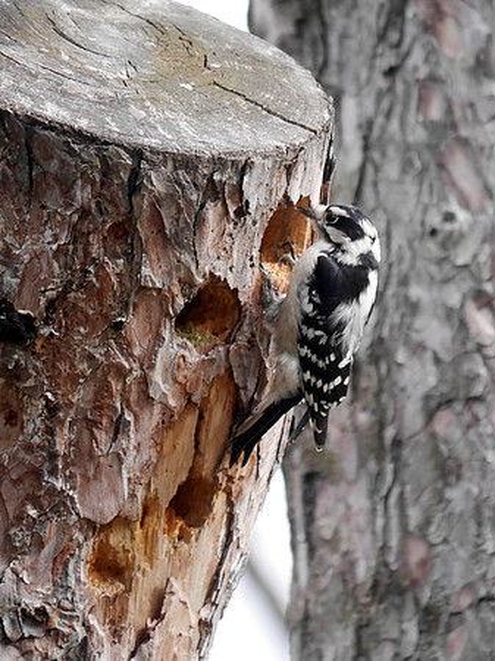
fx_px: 11451
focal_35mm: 600
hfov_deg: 2.5
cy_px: 330
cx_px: 248
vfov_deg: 3.3
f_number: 5.6
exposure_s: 1/400
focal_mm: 300
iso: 1250
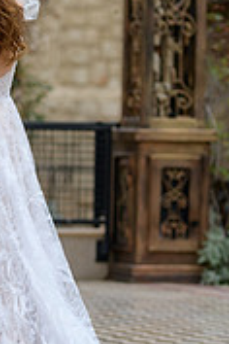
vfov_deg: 6.8
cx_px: -2
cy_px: 146
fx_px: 2910
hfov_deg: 4.5
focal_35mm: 305
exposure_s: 1/640
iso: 160
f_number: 2.8
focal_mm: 120
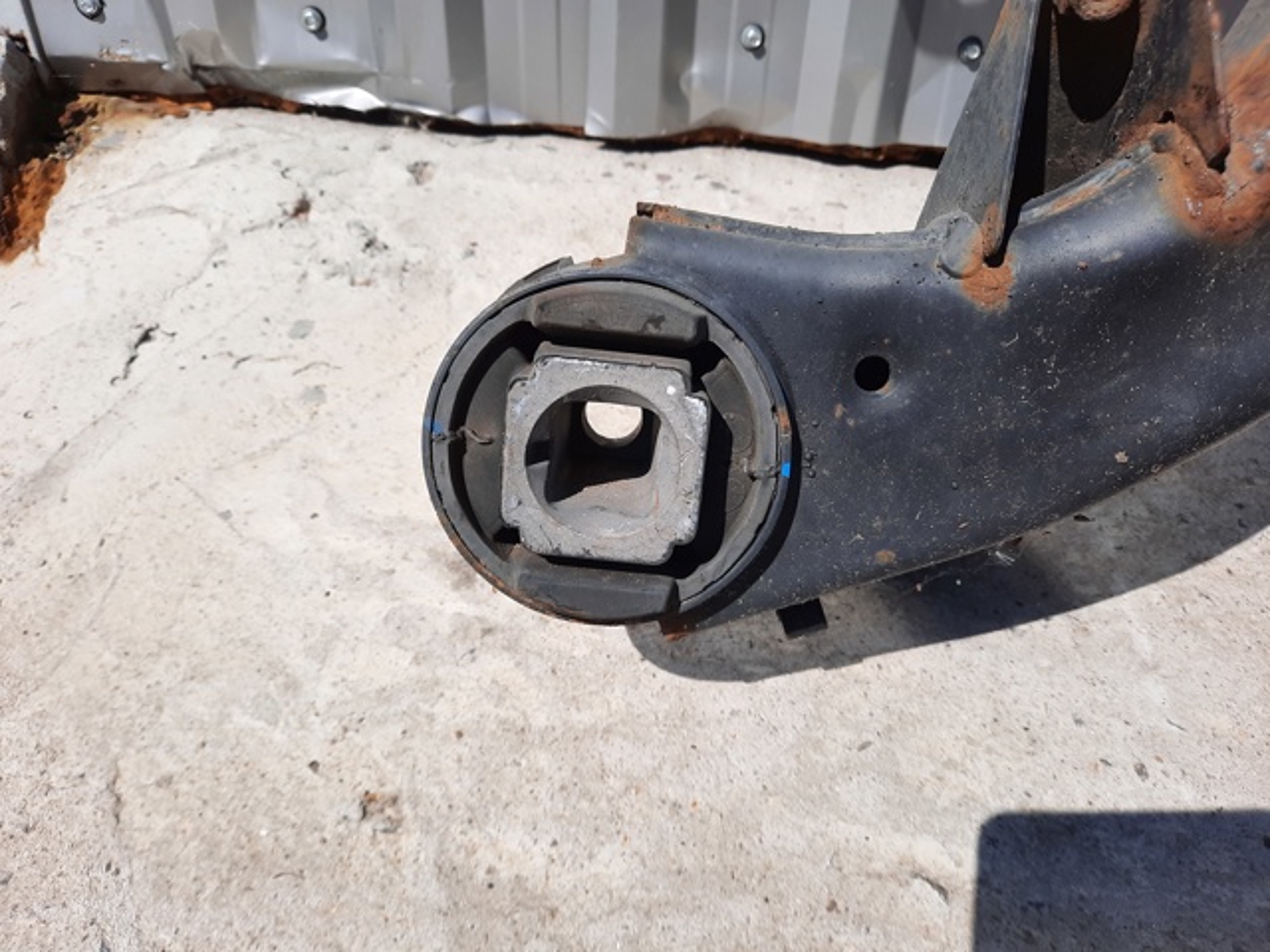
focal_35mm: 25
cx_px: 635
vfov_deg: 54.9
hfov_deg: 69.4
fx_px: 917
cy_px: 476
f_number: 2
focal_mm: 4.6
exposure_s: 1/1499
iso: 32
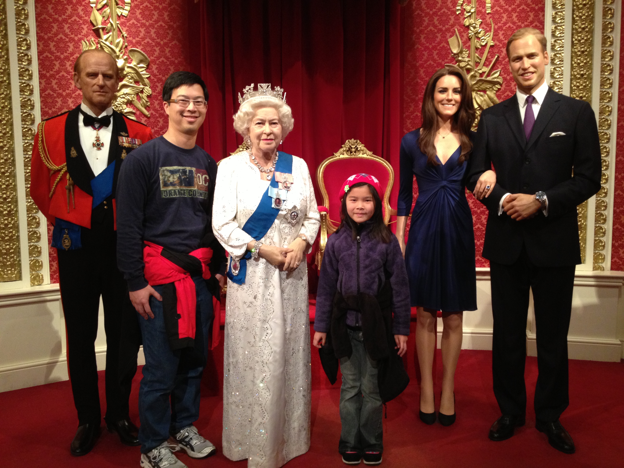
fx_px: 631
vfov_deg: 40.7
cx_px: 312
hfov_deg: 52.6
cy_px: 234
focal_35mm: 35
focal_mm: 4.28
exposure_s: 1/20
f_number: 2.4
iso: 200
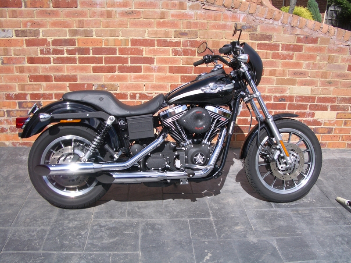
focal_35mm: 35
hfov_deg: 52.6
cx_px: 176
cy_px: 132
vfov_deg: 40.7
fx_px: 355
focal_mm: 5.8
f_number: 4.3
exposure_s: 1/500
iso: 50
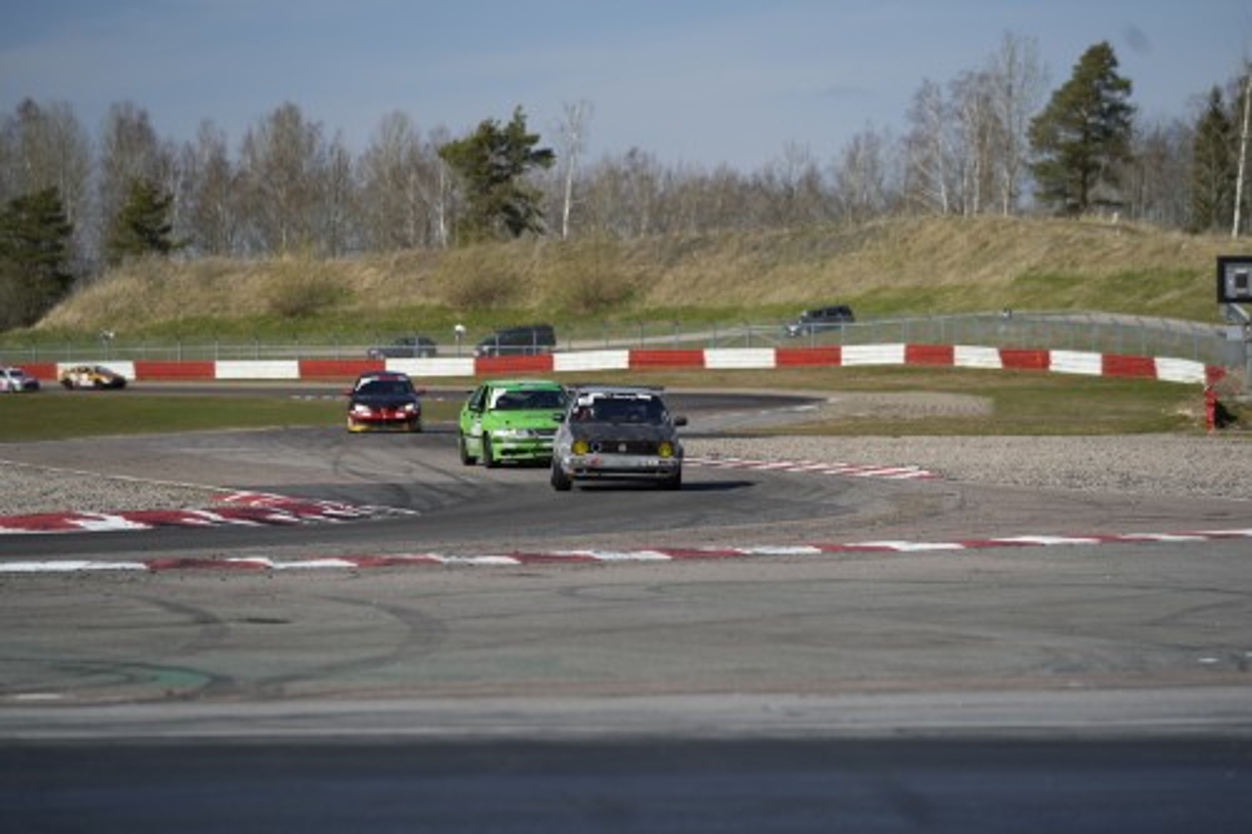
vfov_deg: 9.3
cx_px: 626
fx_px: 5110
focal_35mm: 147
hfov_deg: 14.0
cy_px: 417
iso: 125
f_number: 3.5
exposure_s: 1/1000
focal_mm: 147
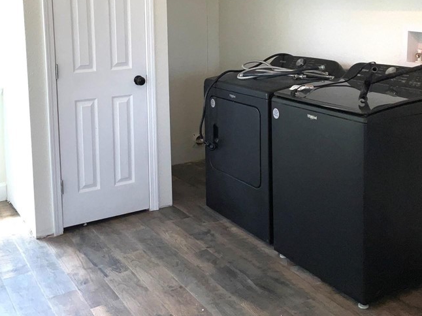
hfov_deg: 41.2
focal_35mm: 46
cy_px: 76
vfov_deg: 30.9
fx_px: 561
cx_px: 195
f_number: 1.8
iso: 16
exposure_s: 1/318
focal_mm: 3
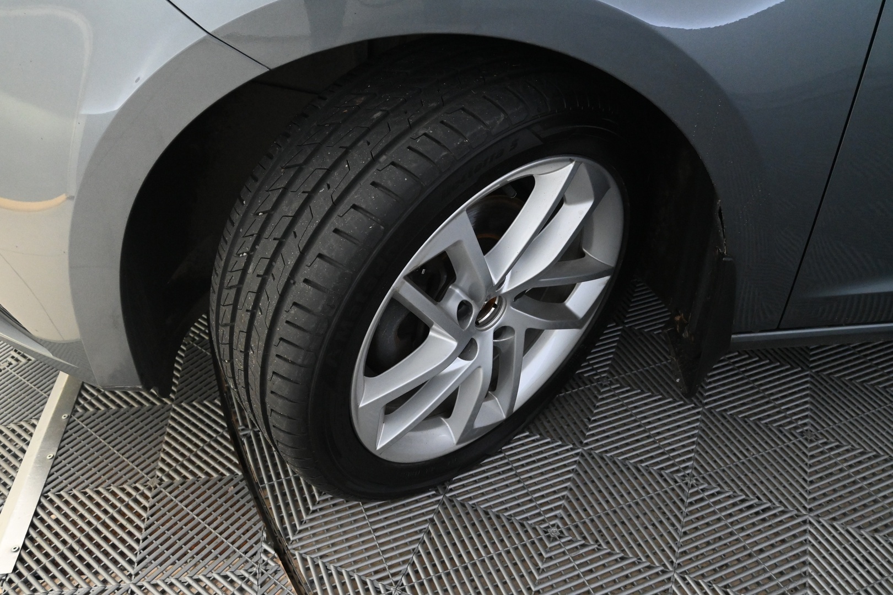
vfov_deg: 43.6
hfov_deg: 61.9
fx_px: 744
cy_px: 298
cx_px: 446
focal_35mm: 30
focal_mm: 20
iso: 4000
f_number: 5.6
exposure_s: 1/125
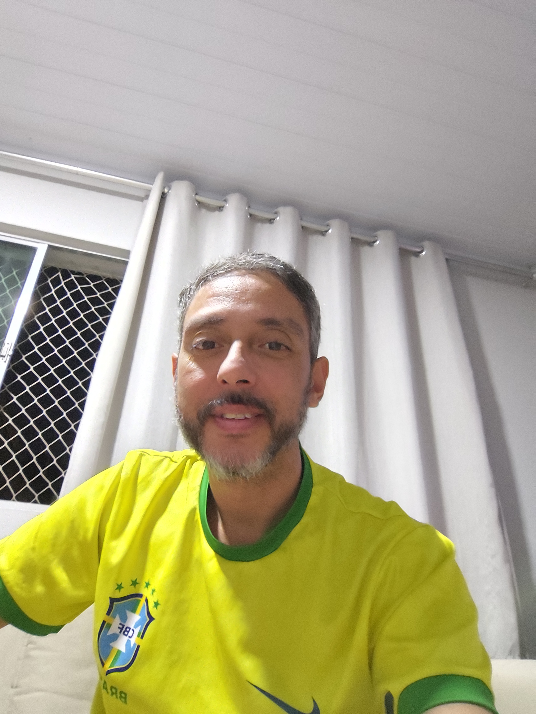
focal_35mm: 24
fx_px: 495
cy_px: 357
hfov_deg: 56.8
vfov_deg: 71.6
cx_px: 268
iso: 640
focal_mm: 3.27
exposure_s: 1/24
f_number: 2.45
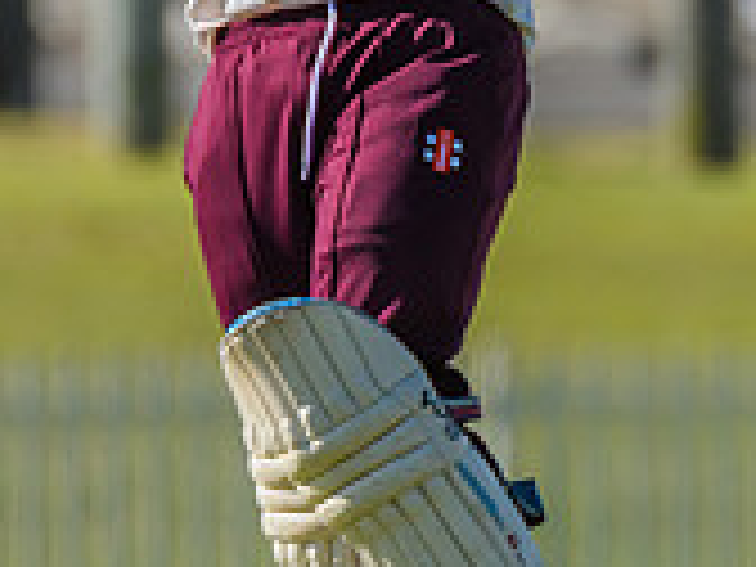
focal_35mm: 2747
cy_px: 97
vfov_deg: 0.5
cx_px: 549
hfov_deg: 0.7
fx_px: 59993
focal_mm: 550
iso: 640
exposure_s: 1/4000
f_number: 6.3
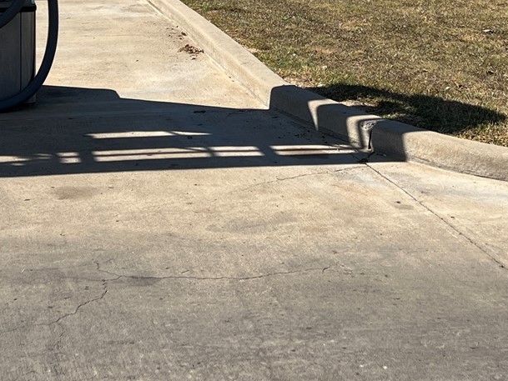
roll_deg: -0.7
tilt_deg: -3.5
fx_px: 1204
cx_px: 239
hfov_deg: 23.8
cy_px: -81
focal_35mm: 82
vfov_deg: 17.2
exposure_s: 1/5882
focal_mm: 5.7
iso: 50
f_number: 1.5
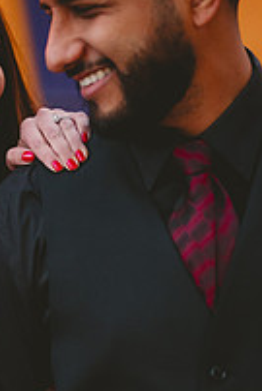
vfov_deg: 18.3
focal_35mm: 111
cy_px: 273
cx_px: 59
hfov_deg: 12.3
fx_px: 1210
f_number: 2
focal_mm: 50
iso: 1600
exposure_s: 1/500
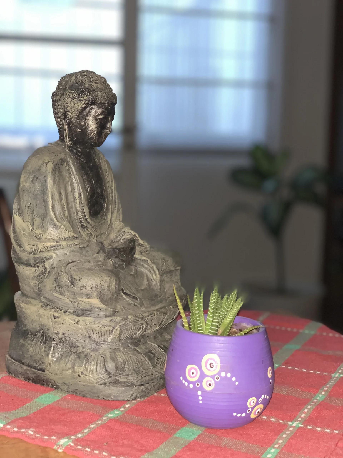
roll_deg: -1.0
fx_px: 687
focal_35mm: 52
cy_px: 229
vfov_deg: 36.8
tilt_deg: -6.9
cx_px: 172
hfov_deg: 28.0
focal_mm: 6
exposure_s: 1/30
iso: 125
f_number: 2.4
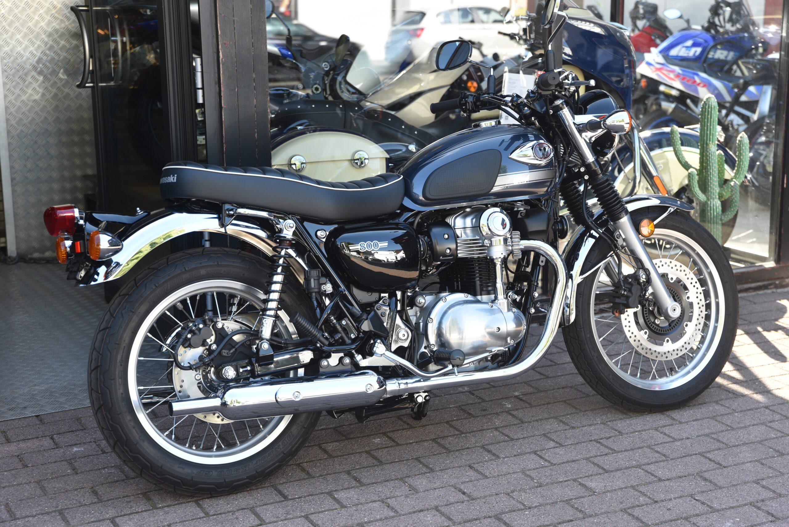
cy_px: 264
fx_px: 1315
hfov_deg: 33.4
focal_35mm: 60
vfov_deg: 22.6
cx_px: 394
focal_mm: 60
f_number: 4
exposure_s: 1/60
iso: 100
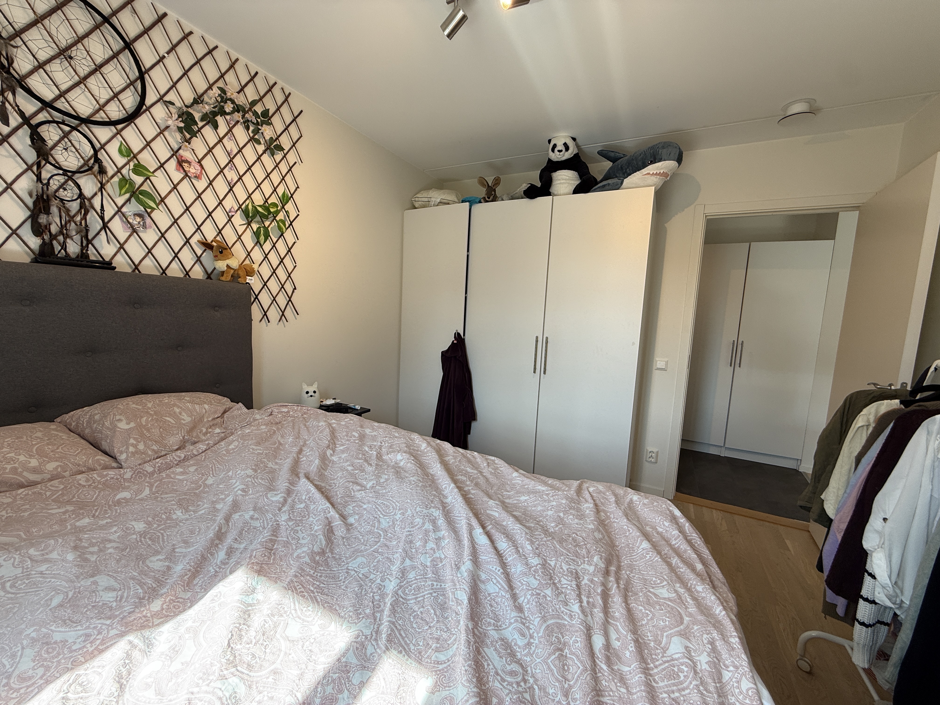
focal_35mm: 14
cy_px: 352
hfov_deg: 102.1
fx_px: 380
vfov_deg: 85.7
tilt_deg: -6.5
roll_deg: -2.4
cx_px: 470
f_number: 2.2
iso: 50
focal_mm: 2.22
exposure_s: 1/99
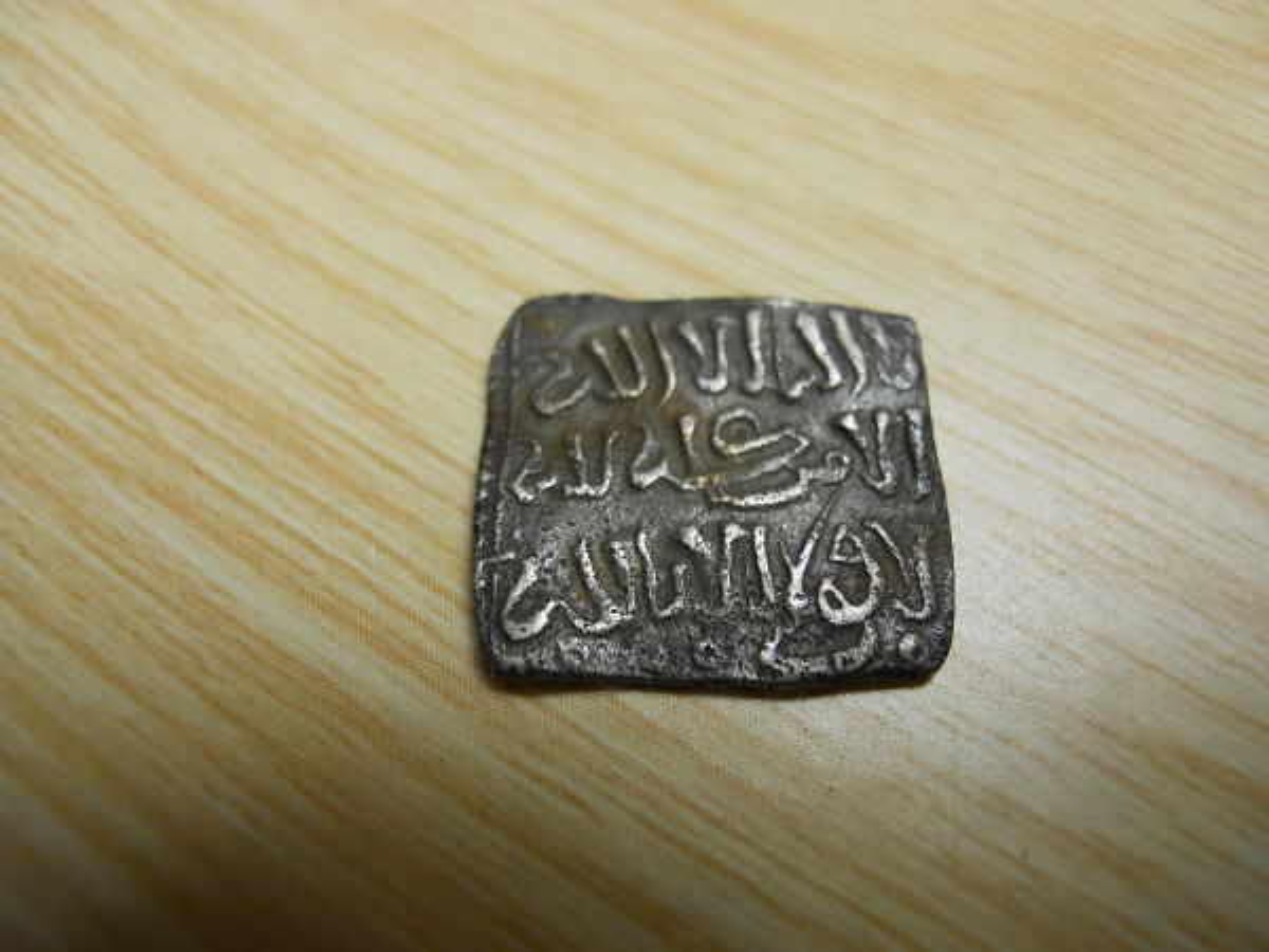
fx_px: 1026
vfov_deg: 49.7
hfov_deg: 63.4
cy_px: 476
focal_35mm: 28
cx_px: 634
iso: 80
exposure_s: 1/100
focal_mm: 5
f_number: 2.7
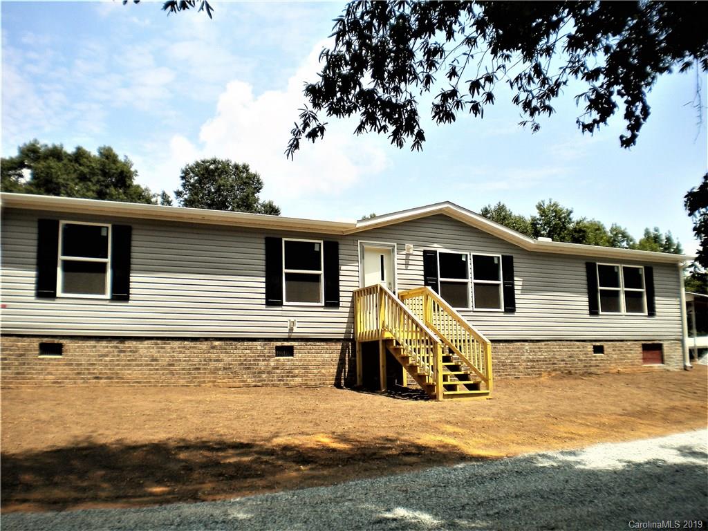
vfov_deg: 40.7
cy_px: 266
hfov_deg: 52.6
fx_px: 716
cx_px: 354
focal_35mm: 35
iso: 80
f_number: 4.6
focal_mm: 6.3
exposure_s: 1/864
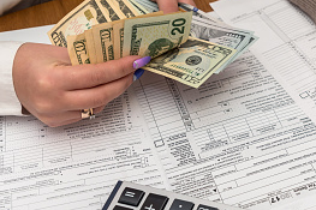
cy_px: 100
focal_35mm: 89
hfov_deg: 22.2
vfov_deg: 15.3
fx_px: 781
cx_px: 296
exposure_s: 1/160
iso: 500
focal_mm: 46
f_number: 5.6
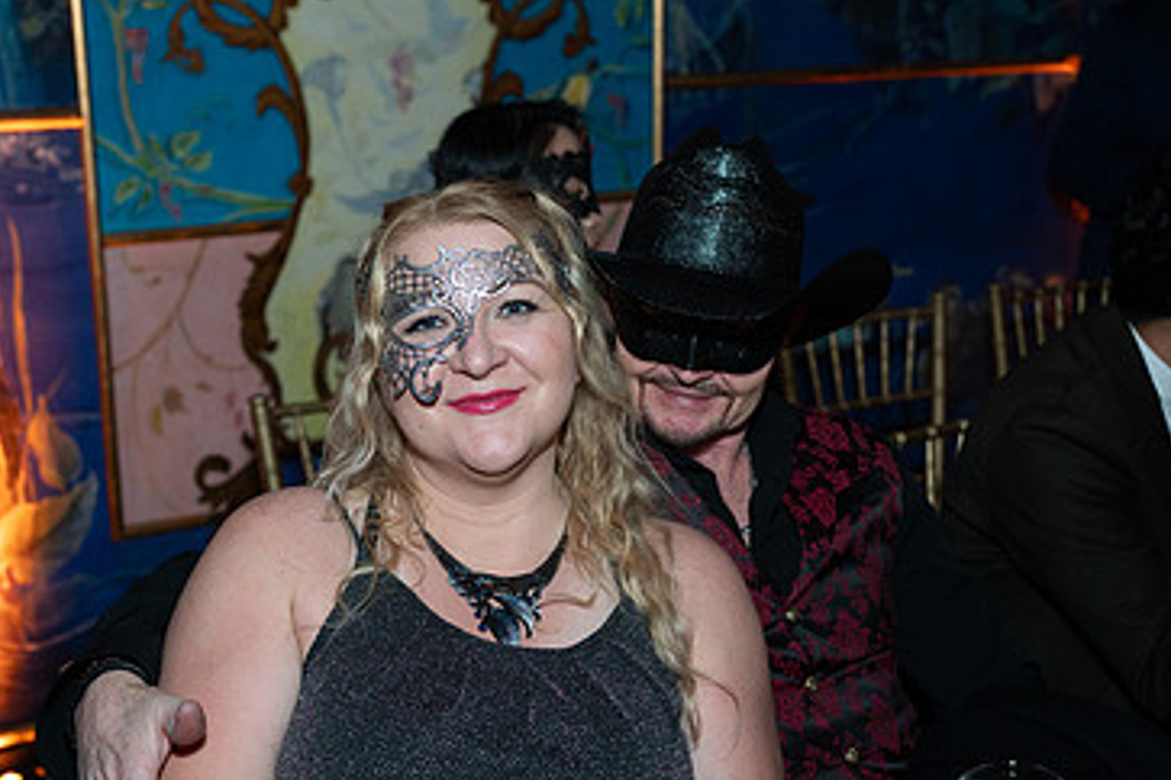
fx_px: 1821
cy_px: 501
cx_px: 481
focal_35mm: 56
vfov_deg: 24.1
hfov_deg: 35.5
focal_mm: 35
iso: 800
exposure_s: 1/100
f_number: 3.2
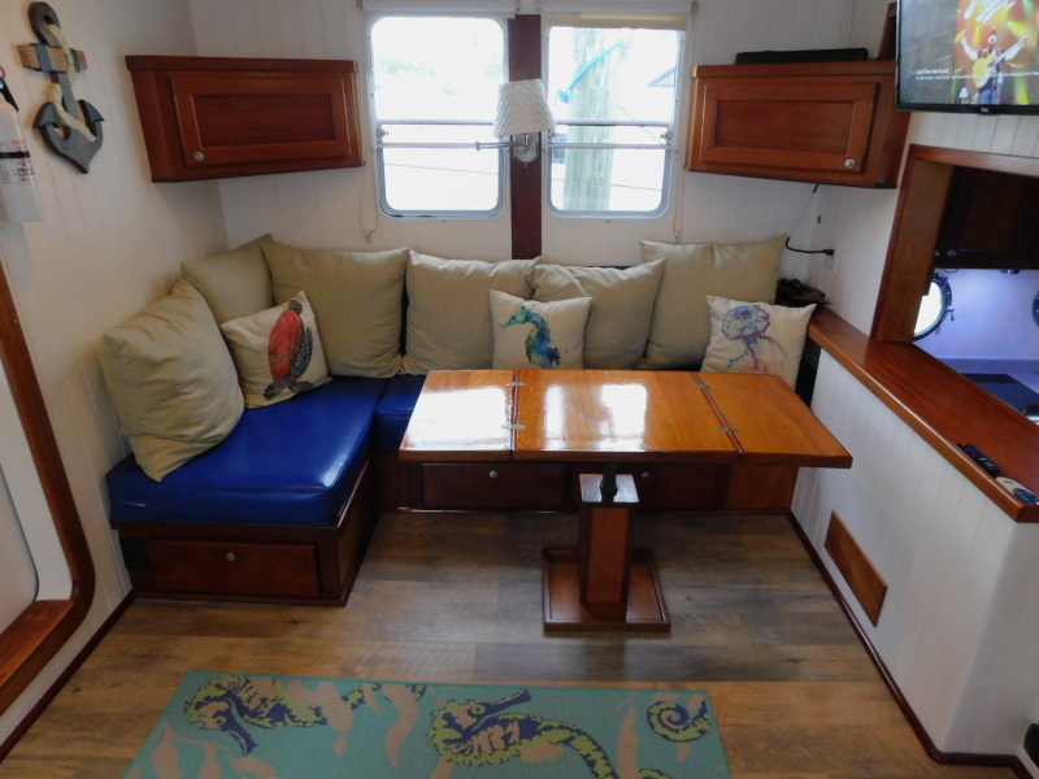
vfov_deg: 58.9
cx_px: 520
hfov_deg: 73.9
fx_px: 690
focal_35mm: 23
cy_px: 390
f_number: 3
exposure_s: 1/20
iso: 400
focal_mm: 4
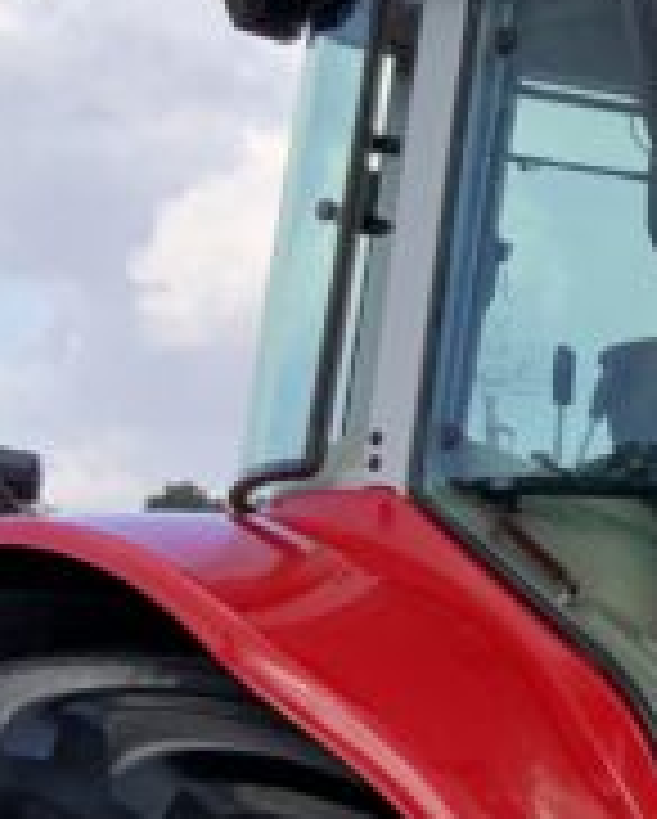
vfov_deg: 12.0
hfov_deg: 8.7
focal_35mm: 159
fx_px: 3858
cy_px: 832
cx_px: 1638
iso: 16
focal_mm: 3
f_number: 1.8
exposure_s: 1/804
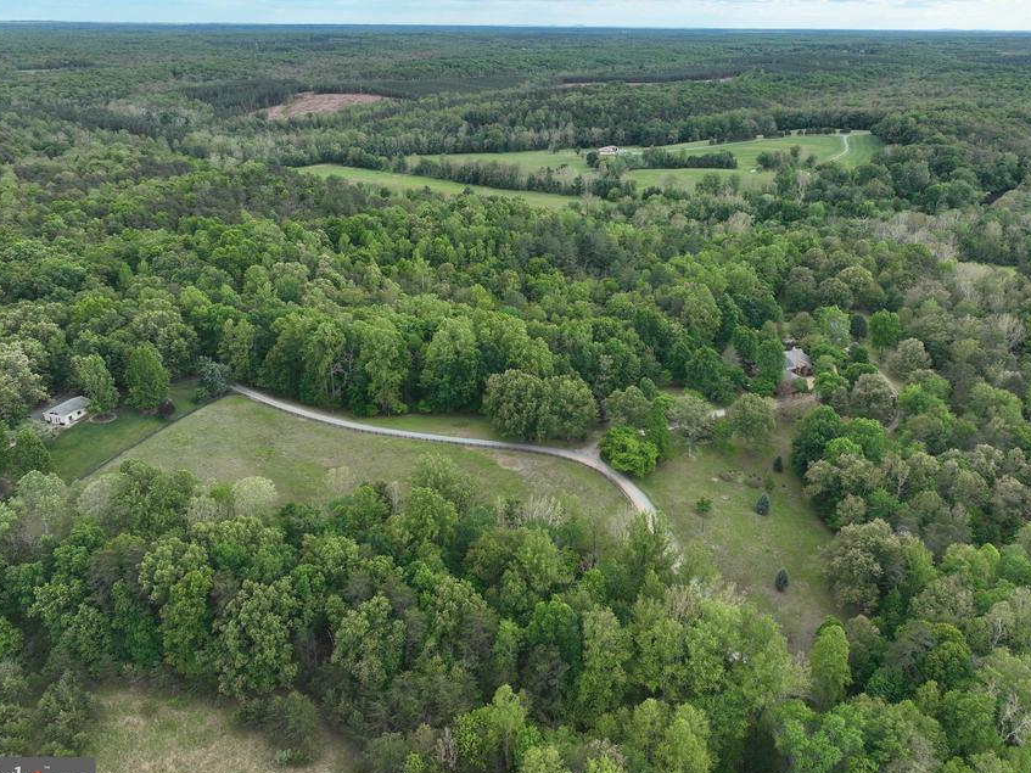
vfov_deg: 48.1
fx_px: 864
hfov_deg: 61.5
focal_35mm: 29
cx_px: 567
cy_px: 340
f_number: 2.8
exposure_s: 1/1000
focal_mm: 12.29
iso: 230
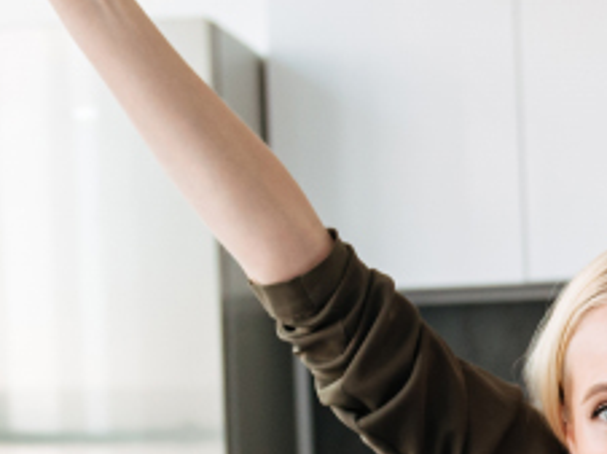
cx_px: 658
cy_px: 498
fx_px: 2312
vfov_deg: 11.1
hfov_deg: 14.6
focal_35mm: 132
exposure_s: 1/250
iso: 800
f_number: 3.2
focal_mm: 31
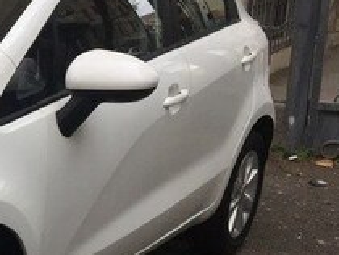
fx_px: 892
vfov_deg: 16.2
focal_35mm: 91
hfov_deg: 19.0
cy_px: 199
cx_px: -165
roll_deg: +1.6
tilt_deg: -16.4
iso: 32
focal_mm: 4.15
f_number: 2.2
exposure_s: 1/455
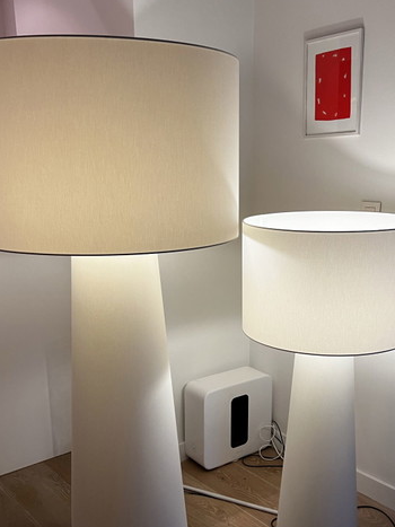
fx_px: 578
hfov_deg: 37.6
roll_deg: +0.2
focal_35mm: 38
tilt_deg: -14.1
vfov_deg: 48.7
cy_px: 315
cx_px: 232
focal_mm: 5.7
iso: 80
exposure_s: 1/50
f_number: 1.5
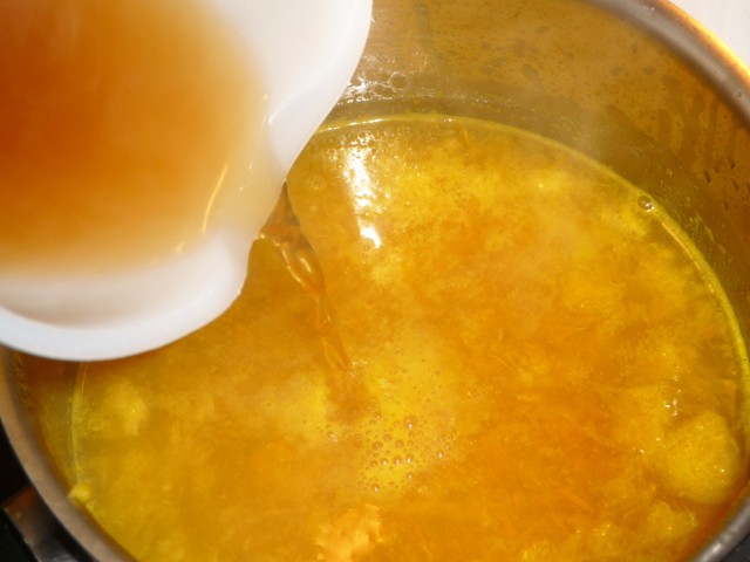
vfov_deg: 19.1
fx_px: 1668
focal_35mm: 77
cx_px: 375
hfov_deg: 25.3
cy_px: 281
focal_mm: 13.1
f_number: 4.6
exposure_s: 1/40
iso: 100
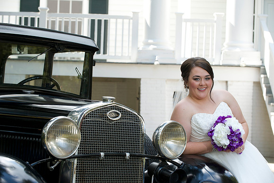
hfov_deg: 20.8
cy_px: 92
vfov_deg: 13.9
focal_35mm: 98
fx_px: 745
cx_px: 137
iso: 320
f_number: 5.6
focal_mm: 98
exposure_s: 1/125
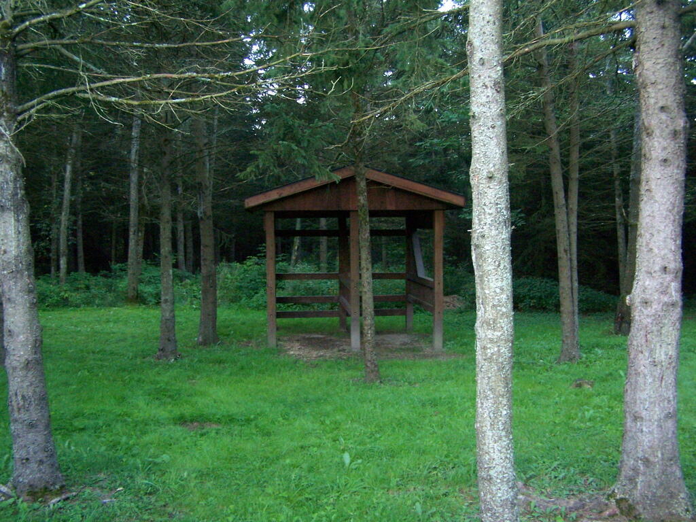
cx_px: 348
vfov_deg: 37.7
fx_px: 764
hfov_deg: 49.0
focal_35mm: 38
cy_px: 261
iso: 400
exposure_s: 1/50
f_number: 2.8
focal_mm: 6.3
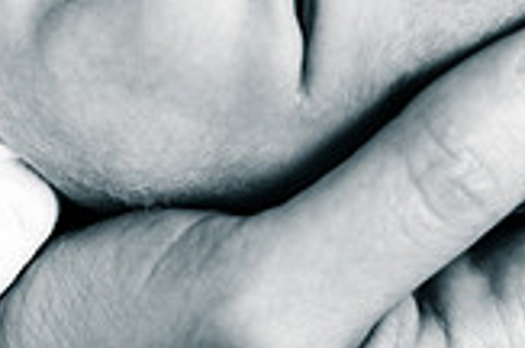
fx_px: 2719
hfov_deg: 11.0
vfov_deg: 7.2
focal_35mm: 187
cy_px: -240
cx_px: 209
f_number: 1.8
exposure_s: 1/320
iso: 250
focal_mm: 35
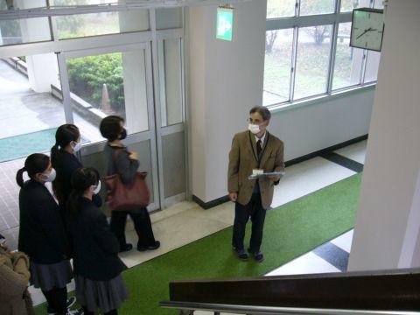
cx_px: 210
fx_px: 425
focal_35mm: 35
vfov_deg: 40.7
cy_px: 158
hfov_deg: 52.6
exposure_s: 1/15
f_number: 2.8
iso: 160
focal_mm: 5.8
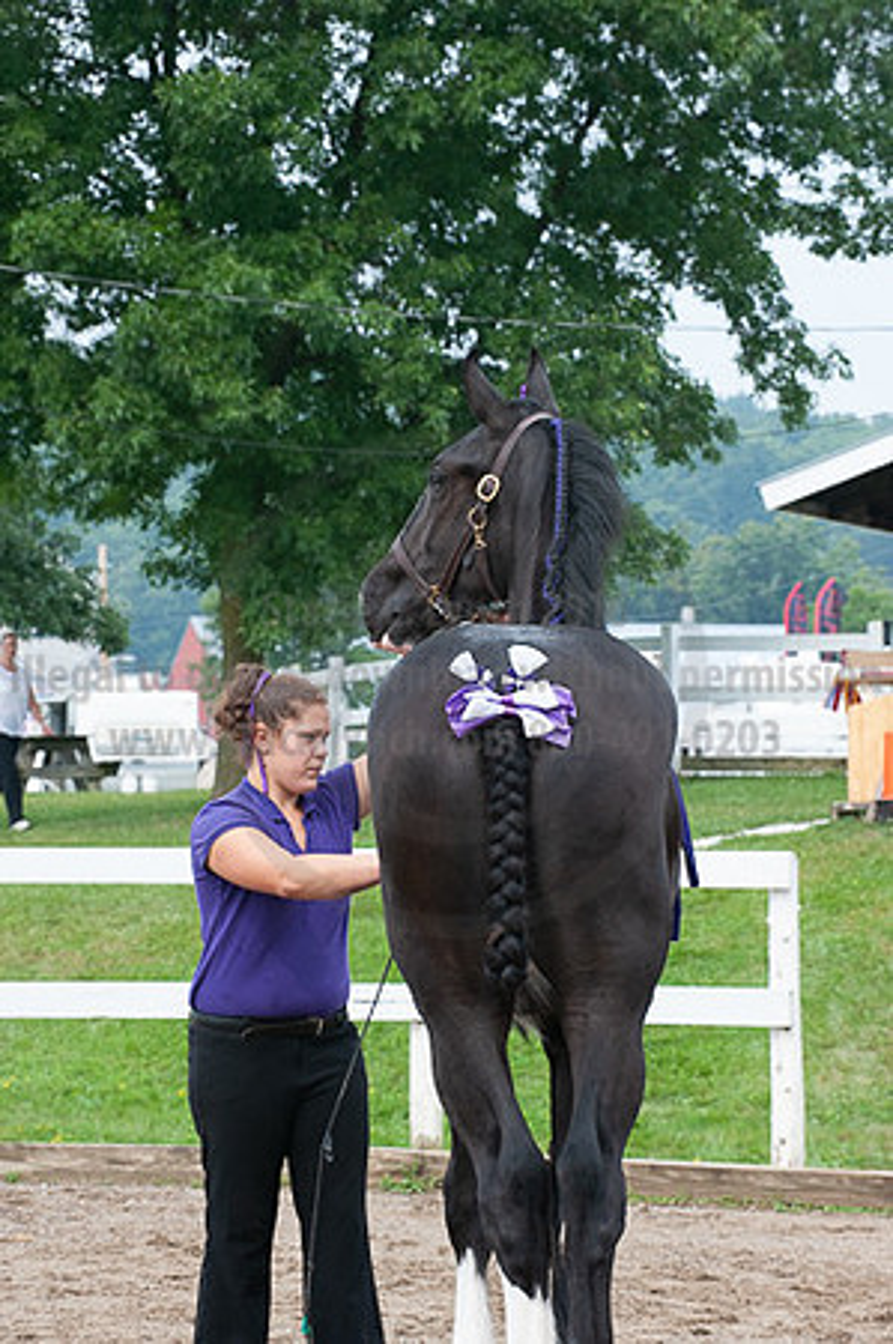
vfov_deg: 13.7
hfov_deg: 9.1
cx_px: 446
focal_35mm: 150
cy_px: 672
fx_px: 5594
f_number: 9
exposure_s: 1/200
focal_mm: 150
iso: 640
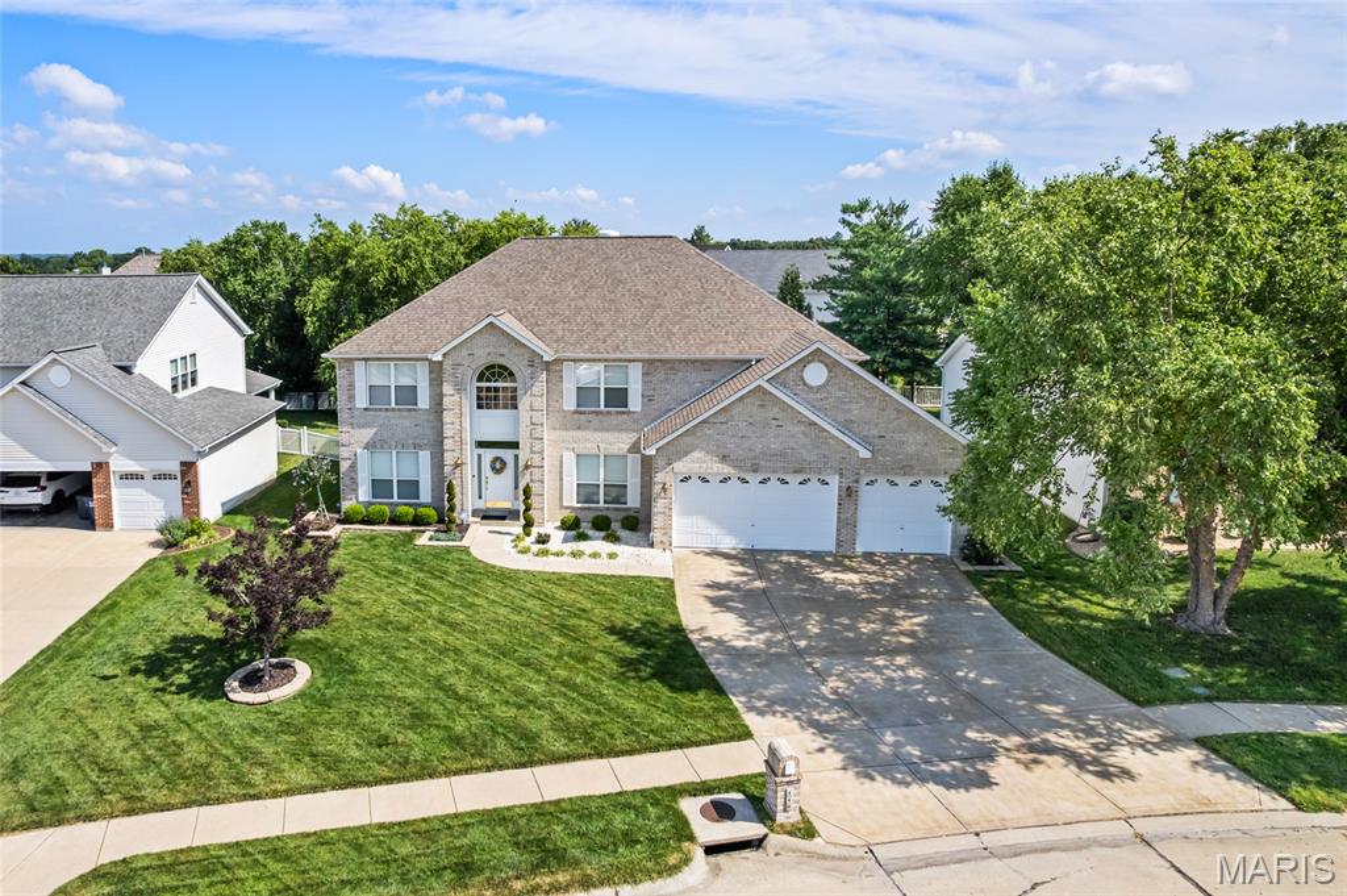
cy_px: 448
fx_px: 822
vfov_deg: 57.1
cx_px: 674
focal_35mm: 22
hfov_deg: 78.6
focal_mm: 8.38
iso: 110
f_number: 2.8
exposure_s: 1/2500
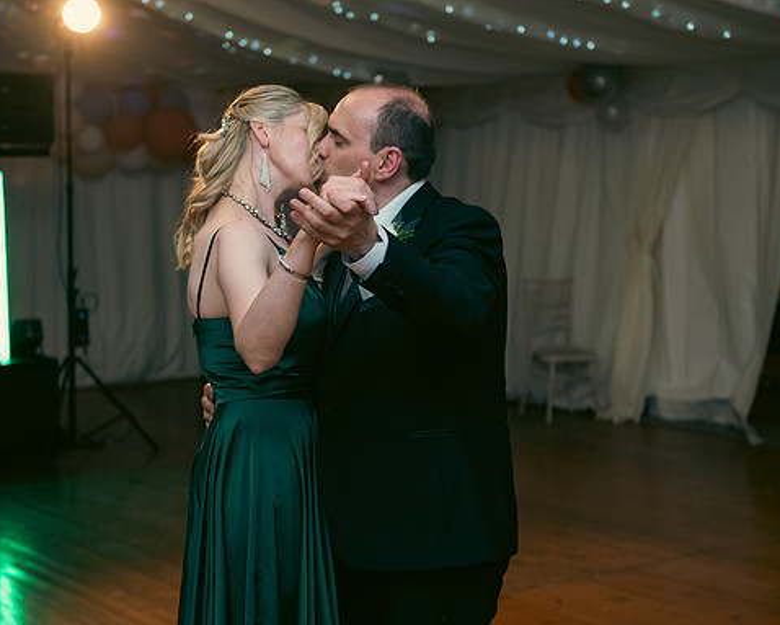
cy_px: 314
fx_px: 1525
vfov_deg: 23.2
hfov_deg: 28.7
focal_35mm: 66
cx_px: 380
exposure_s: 1/160
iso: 800
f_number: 3.5
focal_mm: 58
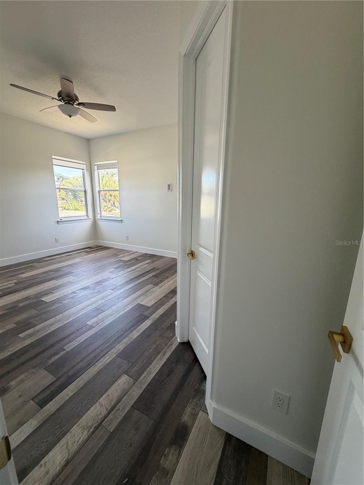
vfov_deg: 102.1
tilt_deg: -11.5
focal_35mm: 14
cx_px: 182
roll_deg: -1.2
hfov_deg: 85.7
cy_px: 242
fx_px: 196
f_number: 2.2
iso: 160
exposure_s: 1/60
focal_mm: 2.22
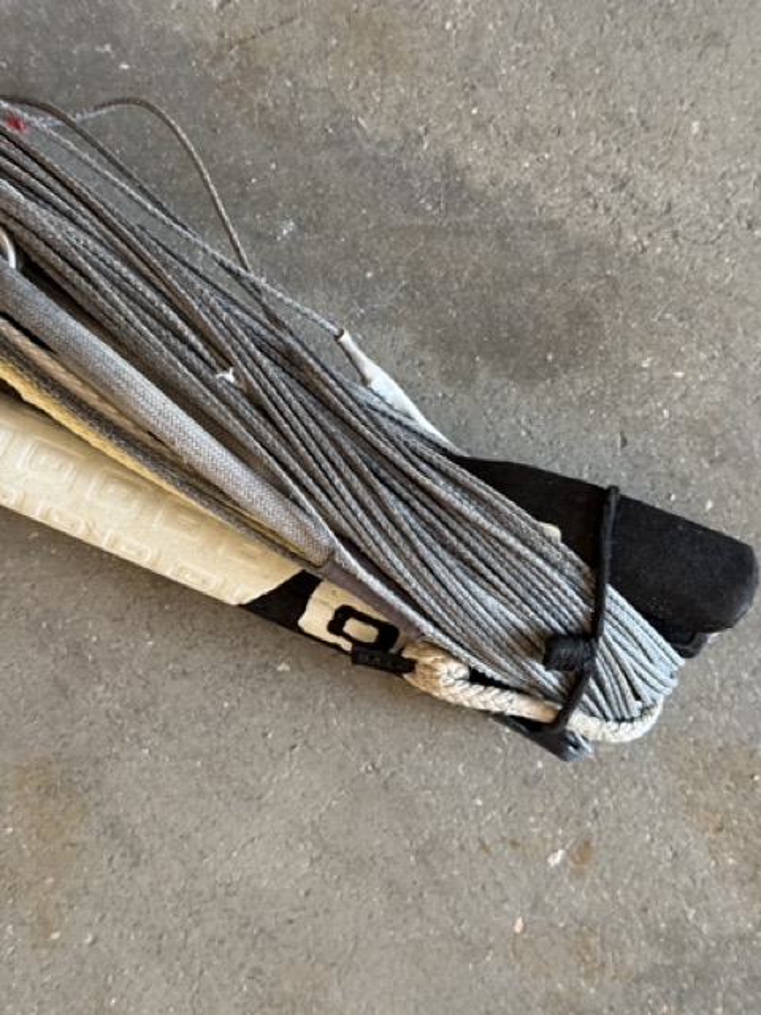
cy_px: 508
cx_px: 380
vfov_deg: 39.7
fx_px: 1407
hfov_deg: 30.3
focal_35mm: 48
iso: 125
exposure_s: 1/60
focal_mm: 6.76
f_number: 1.78
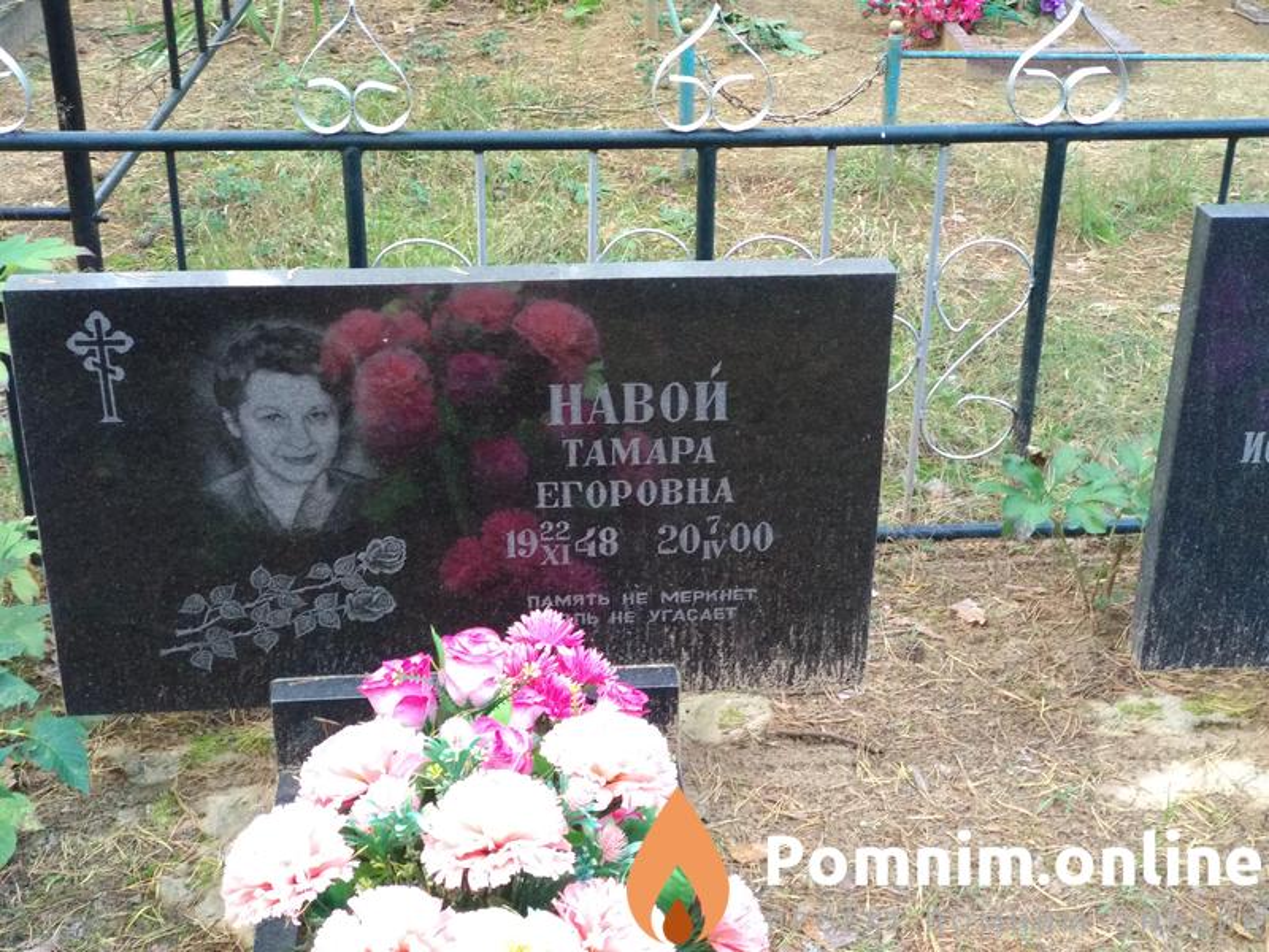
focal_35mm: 52
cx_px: 634
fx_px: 1906
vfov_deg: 28.0
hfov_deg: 36.8
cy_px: 476
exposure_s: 1/40
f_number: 2.6
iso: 800
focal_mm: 5.99
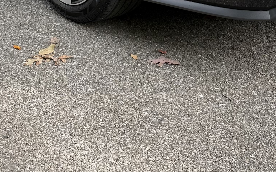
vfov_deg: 13.4
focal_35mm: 95
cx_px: 158
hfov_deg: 21.8
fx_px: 715
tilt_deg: -17.5
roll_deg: -1.8
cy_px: -31
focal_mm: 6.76
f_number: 1.78
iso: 80
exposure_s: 1/414
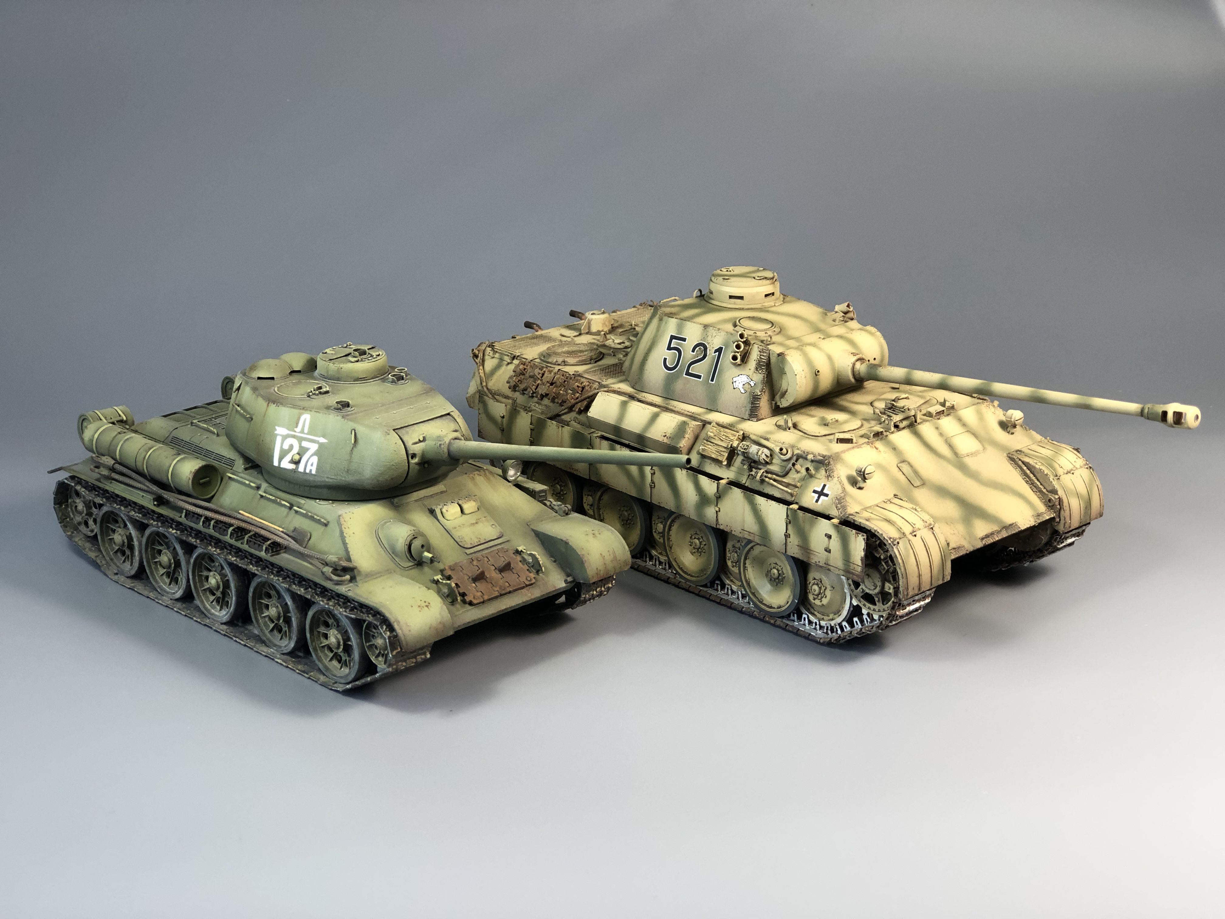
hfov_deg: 33.8
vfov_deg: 25.7
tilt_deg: -22.1
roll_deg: +0.5
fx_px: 2017
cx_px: 612
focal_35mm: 57
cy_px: 460
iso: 100
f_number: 2.8
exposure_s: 1/100
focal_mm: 6.6
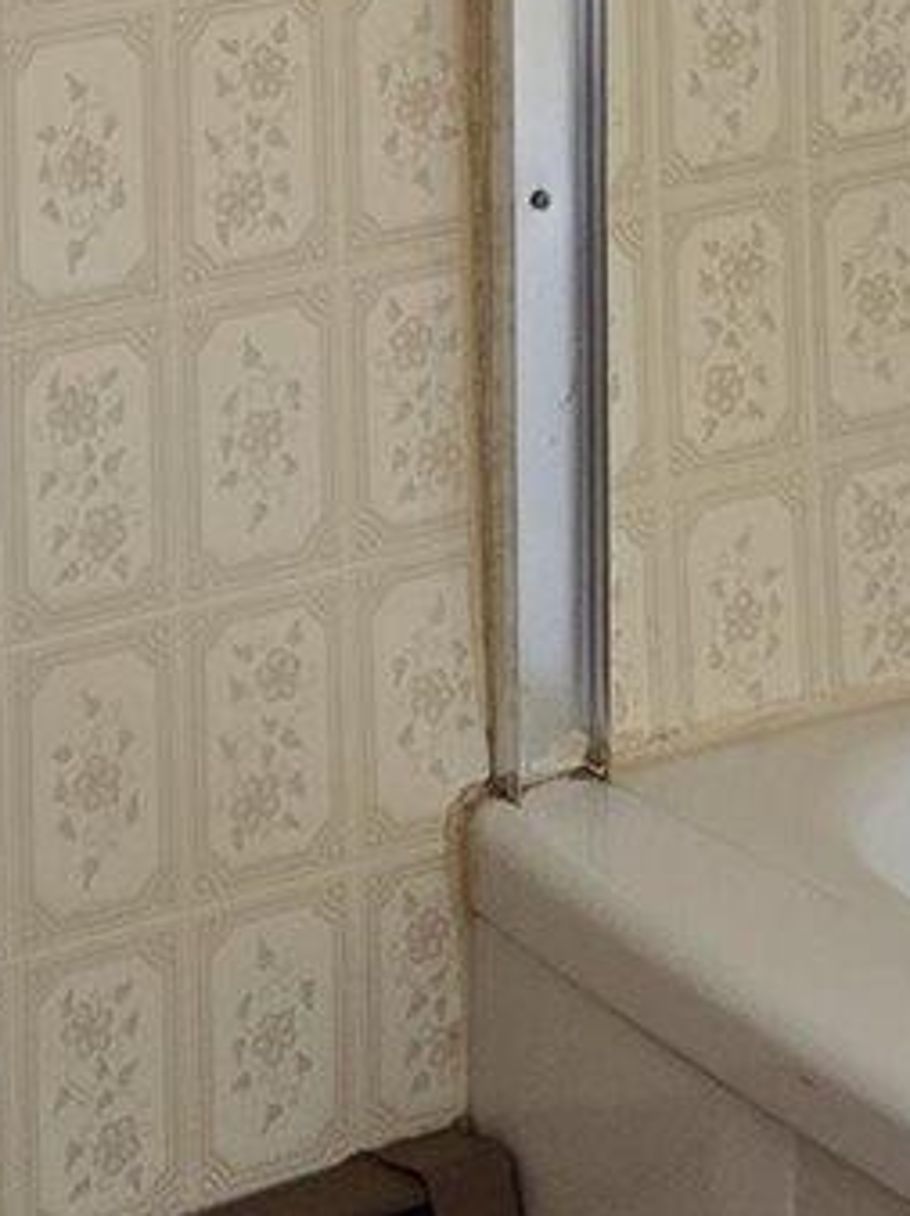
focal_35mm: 157
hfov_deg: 9.4
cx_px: 410
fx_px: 5510
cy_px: -795
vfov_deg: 11.8
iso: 125
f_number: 1.8
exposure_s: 1/180
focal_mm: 5.4
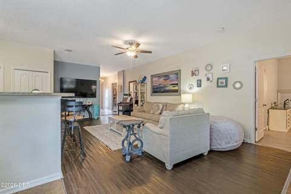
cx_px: 146
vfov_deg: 72.1
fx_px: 133
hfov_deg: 95.0
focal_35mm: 16
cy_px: 97
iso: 320
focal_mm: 11
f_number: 9
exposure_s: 1/40
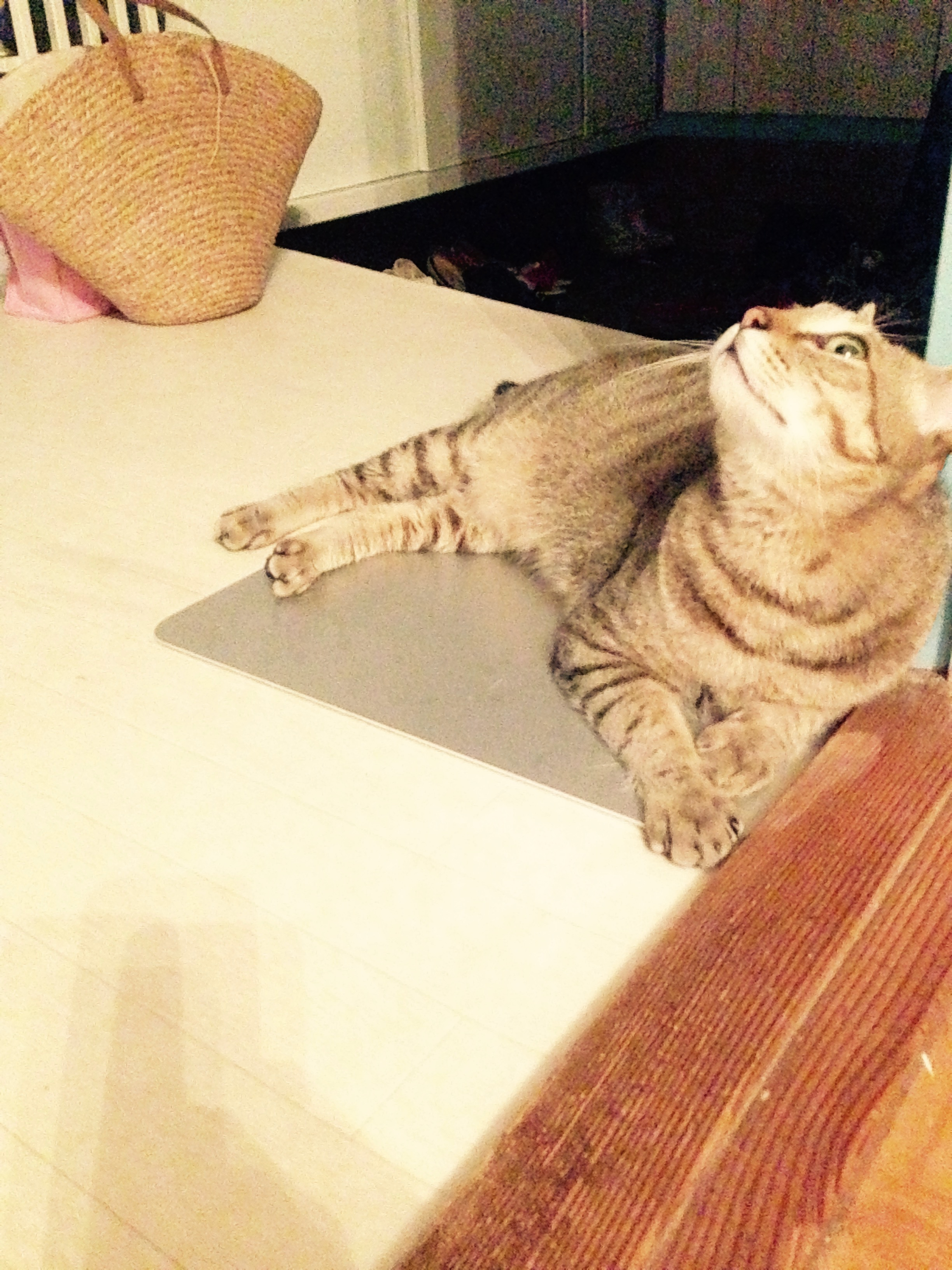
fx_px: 1210
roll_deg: +2.9
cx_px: 476
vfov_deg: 55.4
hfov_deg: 42.9
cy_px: 635
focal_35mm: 33
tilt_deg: -27.8
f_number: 2.4
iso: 3200
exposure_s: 1/15
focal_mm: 4.12
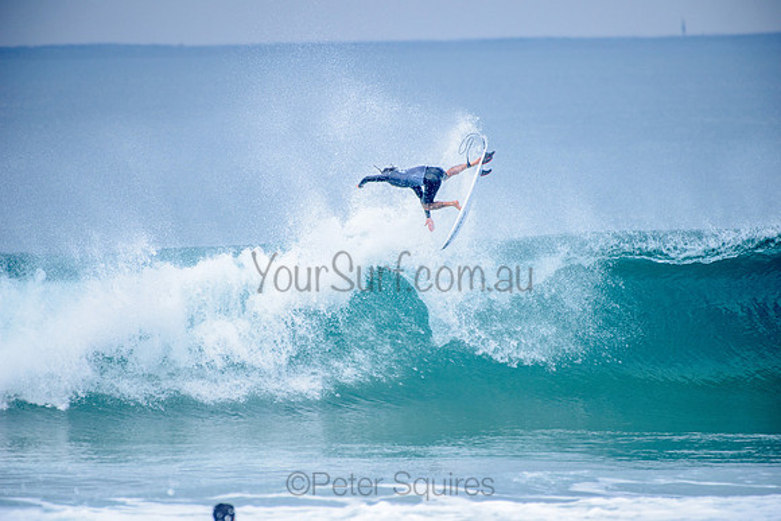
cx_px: 390
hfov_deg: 4.1
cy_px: 260
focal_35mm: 500
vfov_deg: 2.8
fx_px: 10849
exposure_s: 1/2000
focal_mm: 500
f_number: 5.6
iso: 400
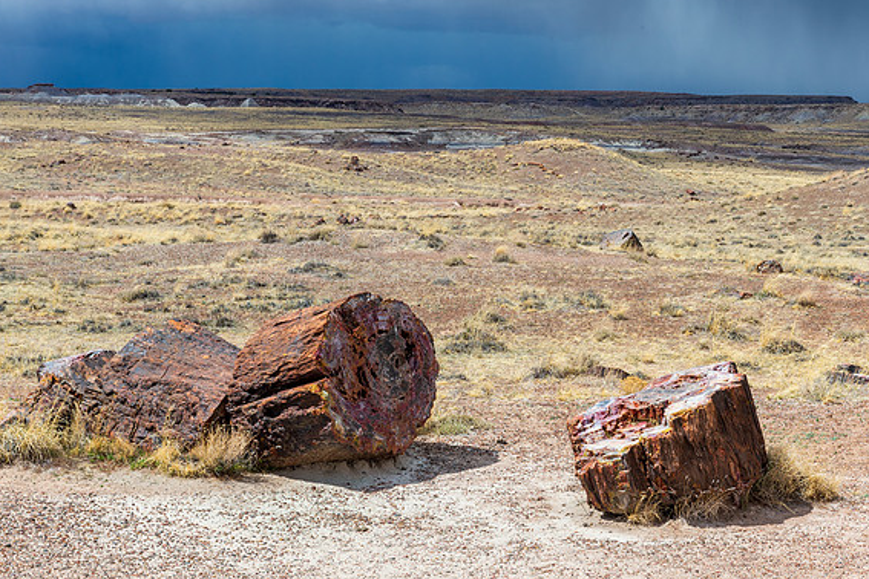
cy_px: 306
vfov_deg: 15.5
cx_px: 536
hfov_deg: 23.1
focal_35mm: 88
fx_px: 2124
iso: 220
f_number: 18
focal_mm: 70
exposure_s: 1/250
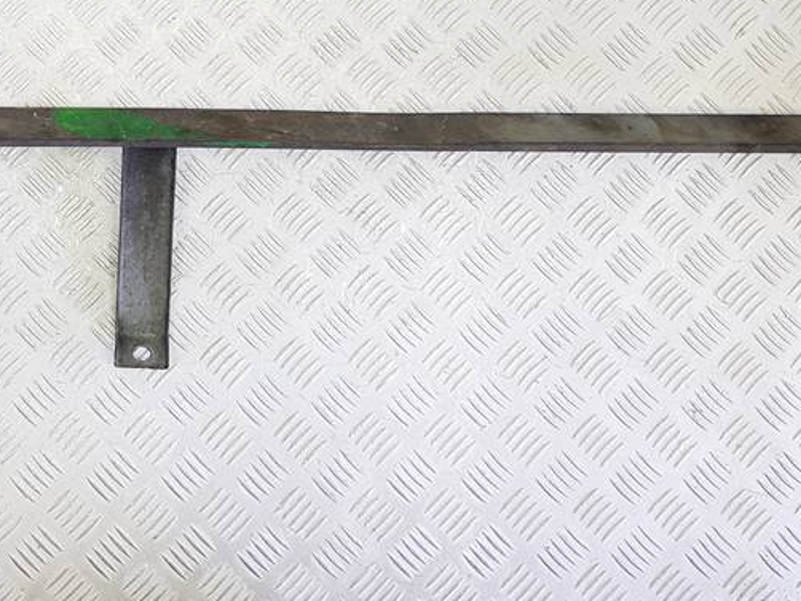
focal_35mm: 53
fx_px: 1227
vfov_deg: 26.4
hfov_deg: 35.1
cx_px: 169
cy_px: 29
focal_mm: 4.2
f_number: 1.7
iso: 64
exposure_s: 1/100
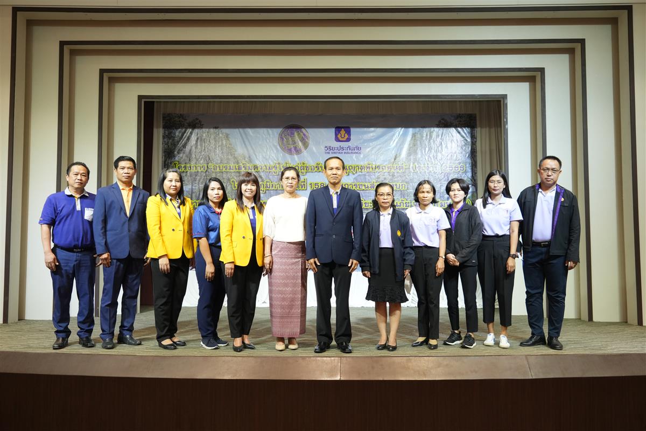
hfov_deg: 63.7
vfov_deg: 45.0
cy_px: 216
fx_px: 520
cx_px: 323
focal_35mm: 29
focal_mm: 29
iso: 2000
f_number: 4.5
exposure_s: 1/100
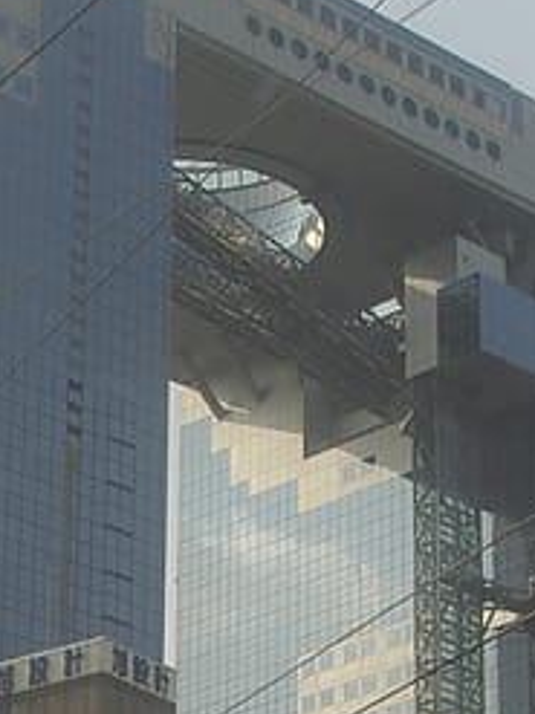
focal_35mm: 153
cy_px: 737
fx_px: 3156
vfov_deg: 12.7
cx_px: 46
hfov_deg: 9.6
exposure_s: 1/160
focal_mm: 9.6
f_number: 6.2
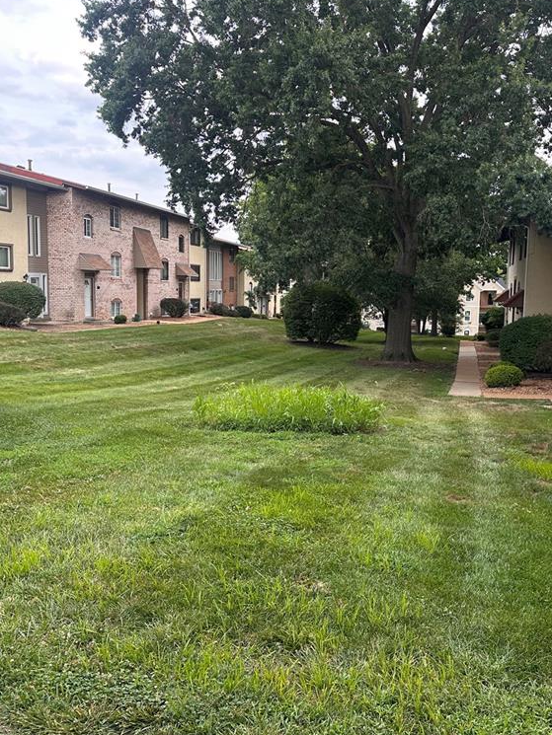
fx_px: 701
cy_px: 364
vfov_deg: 55.3
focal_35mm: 33
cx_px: 331
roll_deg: -1.8
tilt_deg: -3.7
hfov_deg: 42.8
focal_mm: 6.86
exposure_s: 1/175
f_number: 1.78
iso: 80
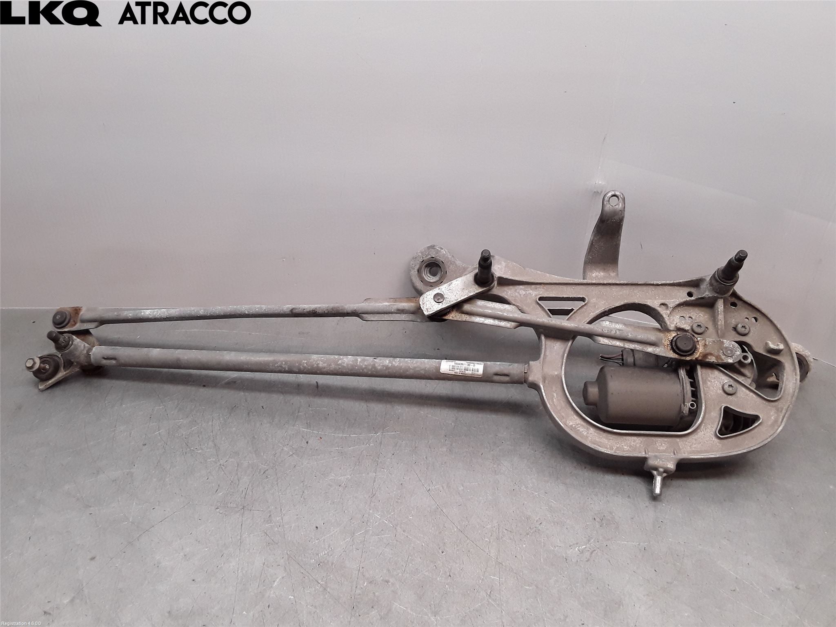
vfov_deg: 49.7
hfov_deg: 63.4
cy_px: 314
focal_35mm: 28
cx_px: 418
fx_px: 676
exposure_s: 1/148
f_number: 1.9
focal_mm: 2.91
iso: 100
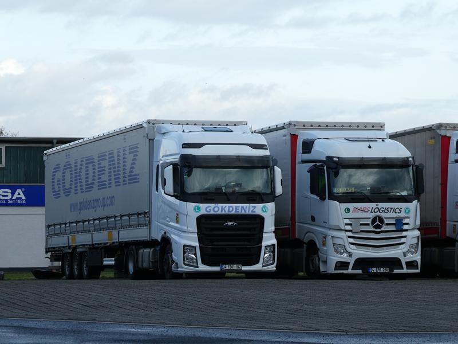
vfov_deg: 9.8
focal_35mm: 151
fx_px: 1998
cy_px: 172
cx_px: 229
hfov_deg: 13.1
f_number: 5.4
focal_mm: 27.1
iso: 80
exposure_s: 1/125
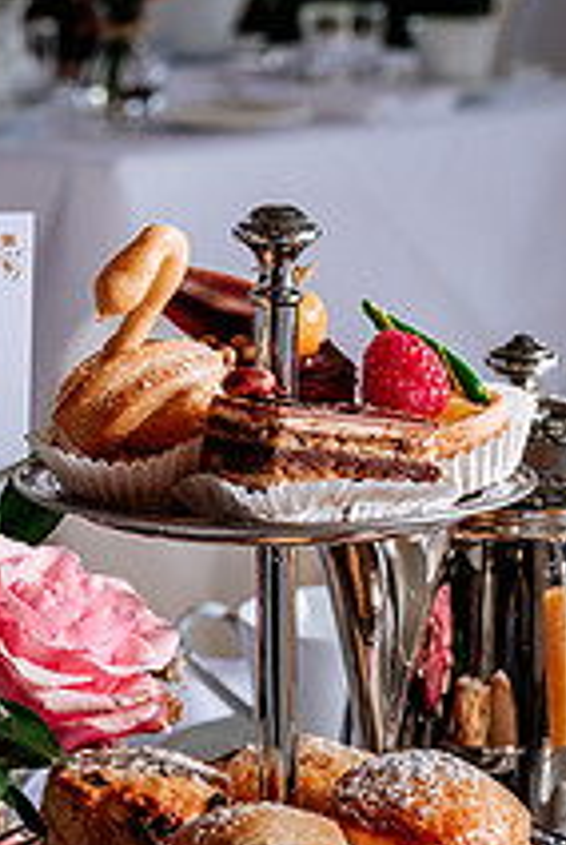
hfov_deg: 7.7
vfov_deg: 11.5
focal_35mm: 178
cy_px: 558
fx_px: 4184
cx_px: 215
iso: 200
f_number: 8
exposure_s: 1/100
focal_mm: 56.3
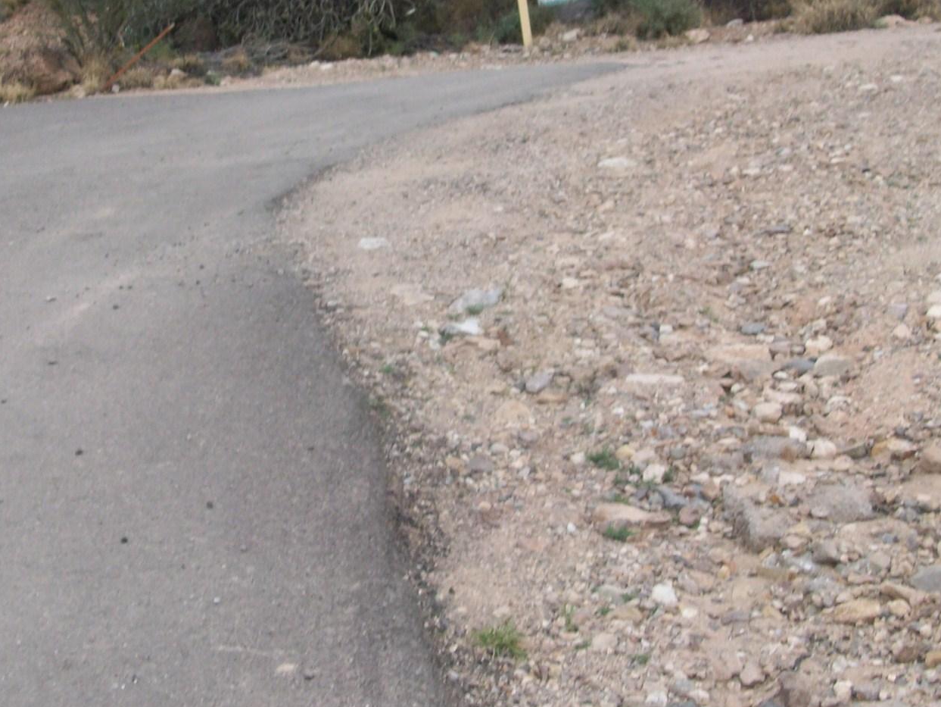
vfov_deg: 25.6
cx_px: 446
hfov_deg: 34.3
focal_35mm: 56
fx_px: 1523
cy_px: 133
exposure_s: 1/737
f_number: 2.8
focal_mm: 5.7
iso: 64
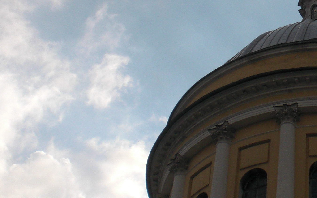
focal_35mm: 98
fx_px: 846
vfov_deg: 13.3
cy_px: 101
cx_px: 351
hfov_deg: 20.2
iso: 64
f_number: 5.6
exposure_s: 1/800
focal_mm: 6.3
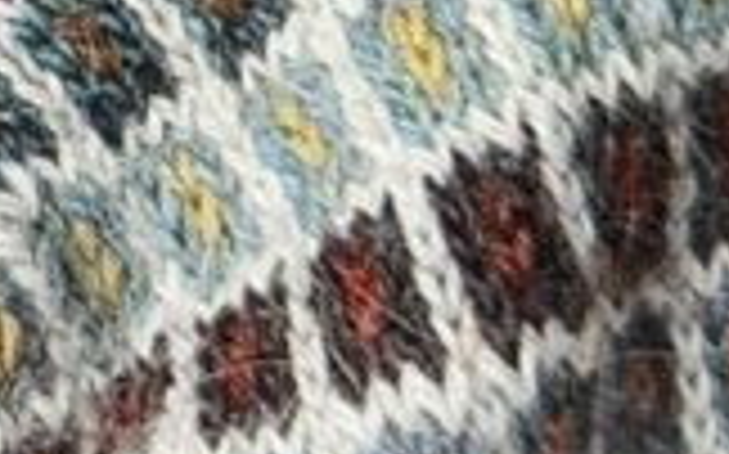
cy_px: -881
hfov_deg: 6.3
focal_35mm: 322
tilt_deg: -38.0
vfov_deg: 4.0
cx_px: -886
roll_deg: +20.2
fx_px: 6393
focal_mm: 6.76
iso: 400
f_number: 1.78
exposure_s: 1/40
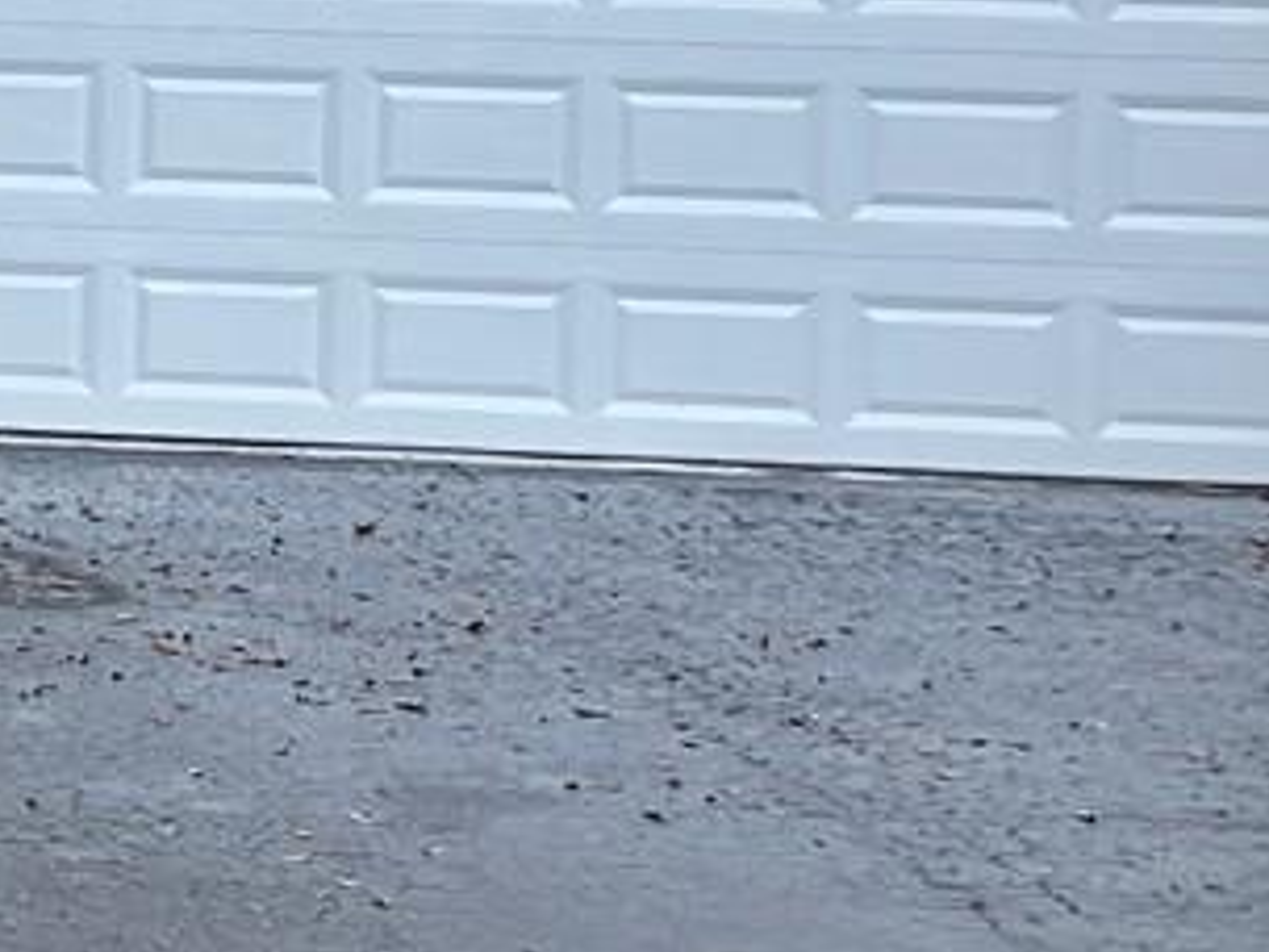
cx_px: -1453
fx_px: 5022
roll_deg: -1.5
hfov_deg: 12.3
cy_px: -113
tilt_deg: +0.3
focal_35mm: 137
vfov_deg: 10.7
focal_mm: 5.1
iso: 64
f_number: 1.6
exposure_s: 1/121
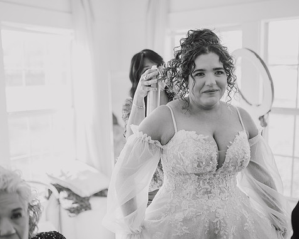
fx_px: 354
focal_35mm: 40
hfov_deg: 45.8
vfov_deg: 37.3
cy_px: 120
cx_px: 146
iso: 320
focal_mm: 35
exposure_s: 1/400
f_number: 1.8
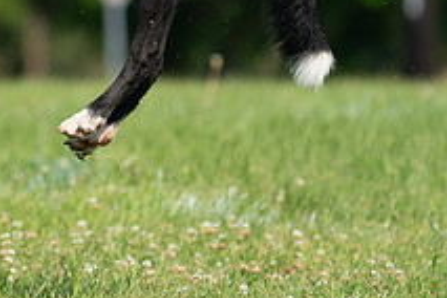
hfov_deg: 2.6
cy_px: -89
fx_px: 9721
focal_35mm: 783
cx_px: 41
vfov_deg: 1.8
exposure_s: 1/4000
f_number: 5.6
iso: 1000
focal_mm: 280
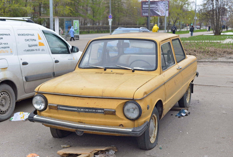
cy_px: 78
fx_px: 324
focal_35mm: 50
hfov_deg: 39.5
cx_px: 116
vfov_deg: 27.1
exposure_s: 1/250
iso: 400
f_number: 5.6
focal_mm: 50
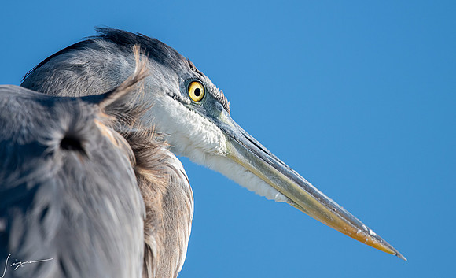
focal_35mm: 596
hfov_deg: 3.6
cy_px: 81
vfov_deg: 2.2
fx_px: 7357
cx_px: 209
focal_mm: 420
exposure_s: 1/2000
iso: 500
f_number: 6.3
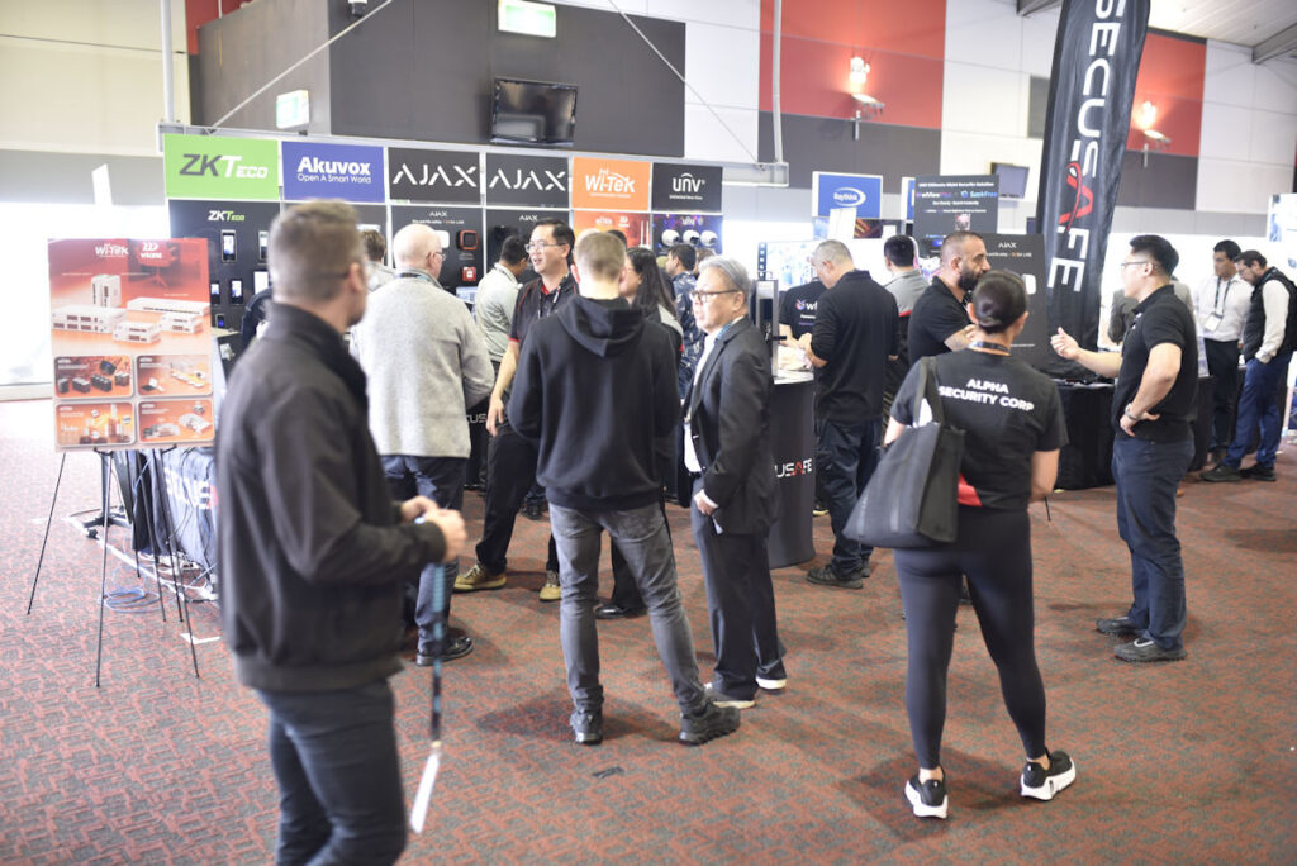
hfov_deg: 54.4
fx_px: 1262
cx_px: 648
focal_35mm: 35
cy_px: 433
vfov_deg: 37.9
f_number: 2.2
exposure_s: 1/60
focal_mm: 35
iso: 800
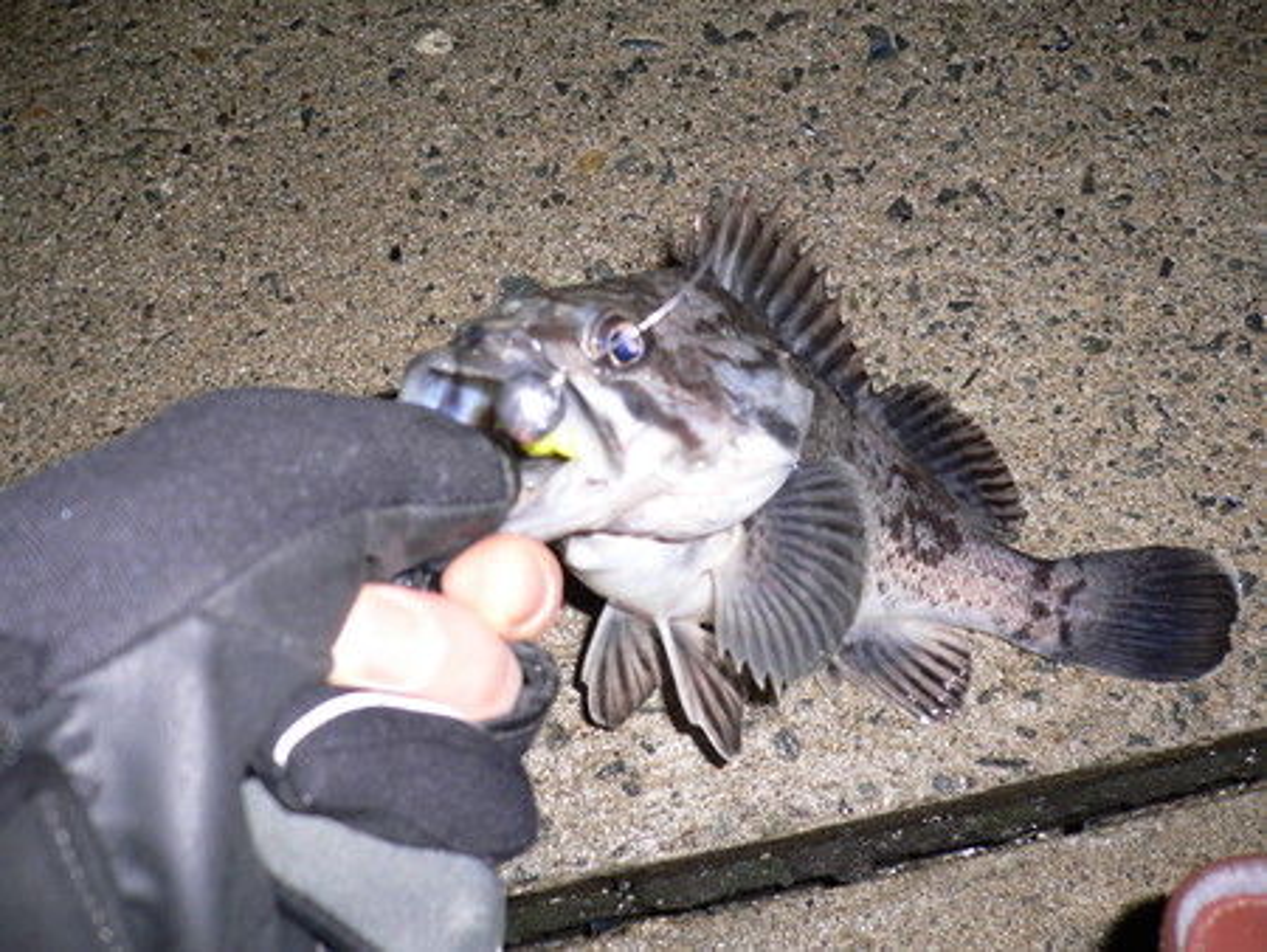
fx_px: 1282
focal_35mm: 35
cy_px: 476
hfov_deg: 52.6
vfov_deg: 40.7
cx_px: 634
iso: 100
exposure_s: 1/60
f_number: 2.8
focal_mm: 5.8
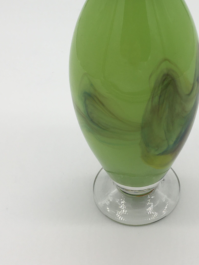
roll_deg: -1.4
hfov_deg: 25.9
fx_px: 429
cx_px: 138
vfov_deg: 33.4
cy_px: 53
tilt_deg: -31.3
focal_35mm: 56
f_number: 2.2
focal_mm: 4.15
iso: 25
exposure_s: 1/320
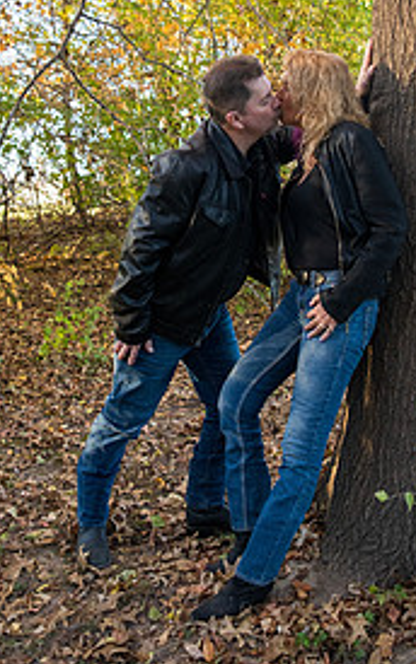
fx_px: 725
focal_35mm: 40
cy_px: 229
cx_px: 232
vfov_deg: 48.6
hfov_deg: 32.0
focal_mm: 24
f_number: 3.2
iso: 2000
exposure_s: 1/800
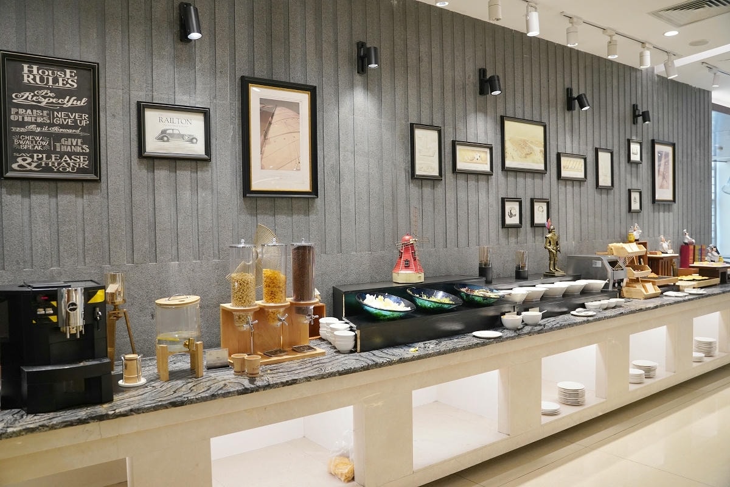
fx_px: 568
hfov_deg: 65.5
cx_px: 365
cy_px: 244
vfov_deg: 46.4
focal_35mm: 28
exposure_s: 1/160
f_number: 3.5
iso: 1600
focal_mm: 28
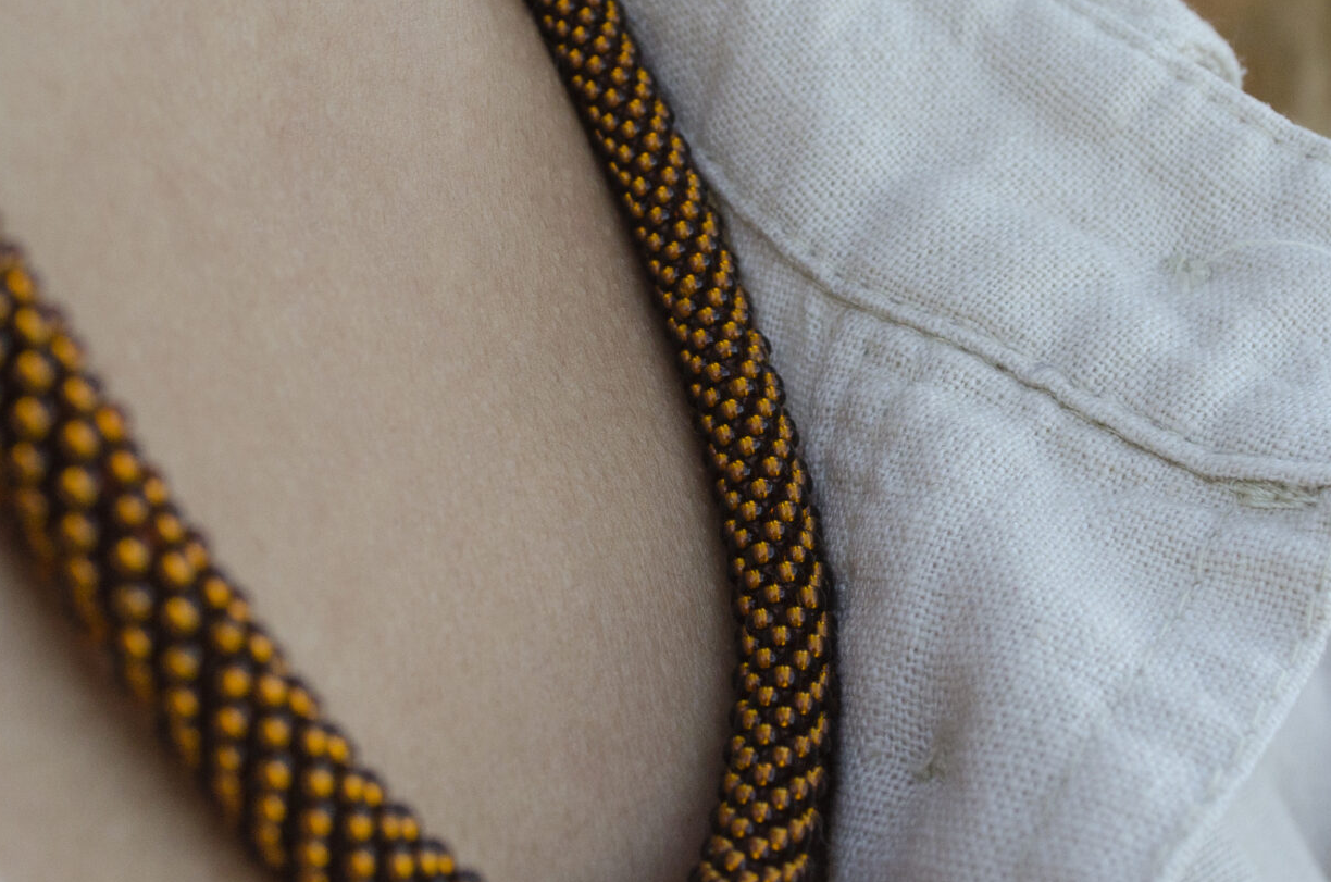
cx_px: 507
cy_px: 285
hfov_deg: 29.2
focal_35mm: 69
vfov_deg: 19.6
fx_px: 2546
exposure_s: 1/400
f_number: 8
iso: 400
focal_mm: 22
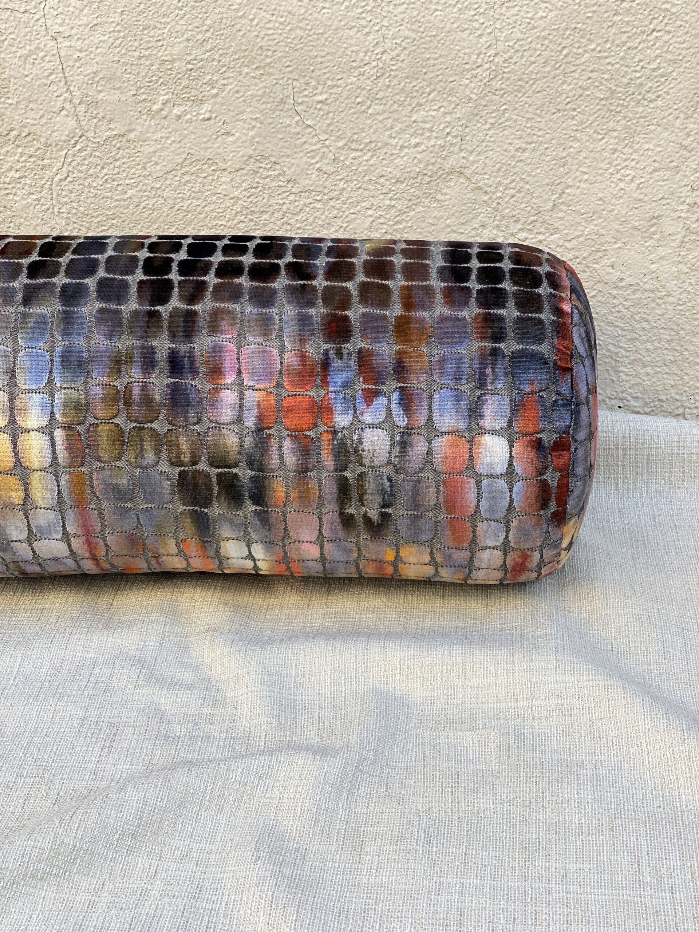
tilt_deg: -26.6
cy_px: 466
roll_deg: +1.8
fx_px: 1400
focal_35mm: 52
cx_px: 350
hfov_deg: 28.0
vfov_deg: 36.8
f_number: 2
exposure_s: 1/124
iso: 20
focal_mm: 6
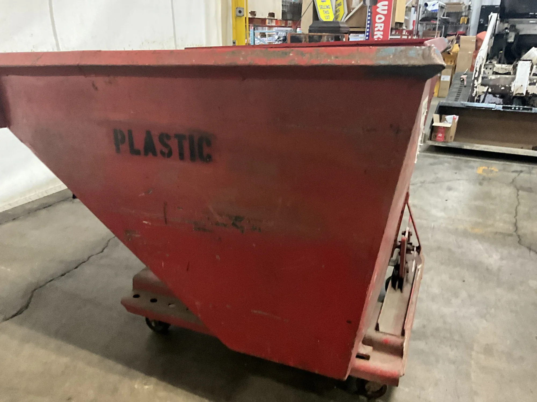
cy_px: 201
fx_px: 450
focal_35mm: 29
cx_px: 268
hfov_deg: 61.7
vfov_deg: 48.2
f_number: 1.8
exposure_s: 1/30
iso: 640
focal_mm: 3
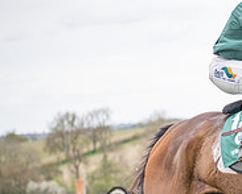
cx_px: 326
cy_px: 198
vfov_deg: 6.4
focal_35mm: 242
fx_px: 1736
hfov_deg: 7.9
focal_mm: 70
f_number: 2.8
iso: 800
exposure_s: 1/1600
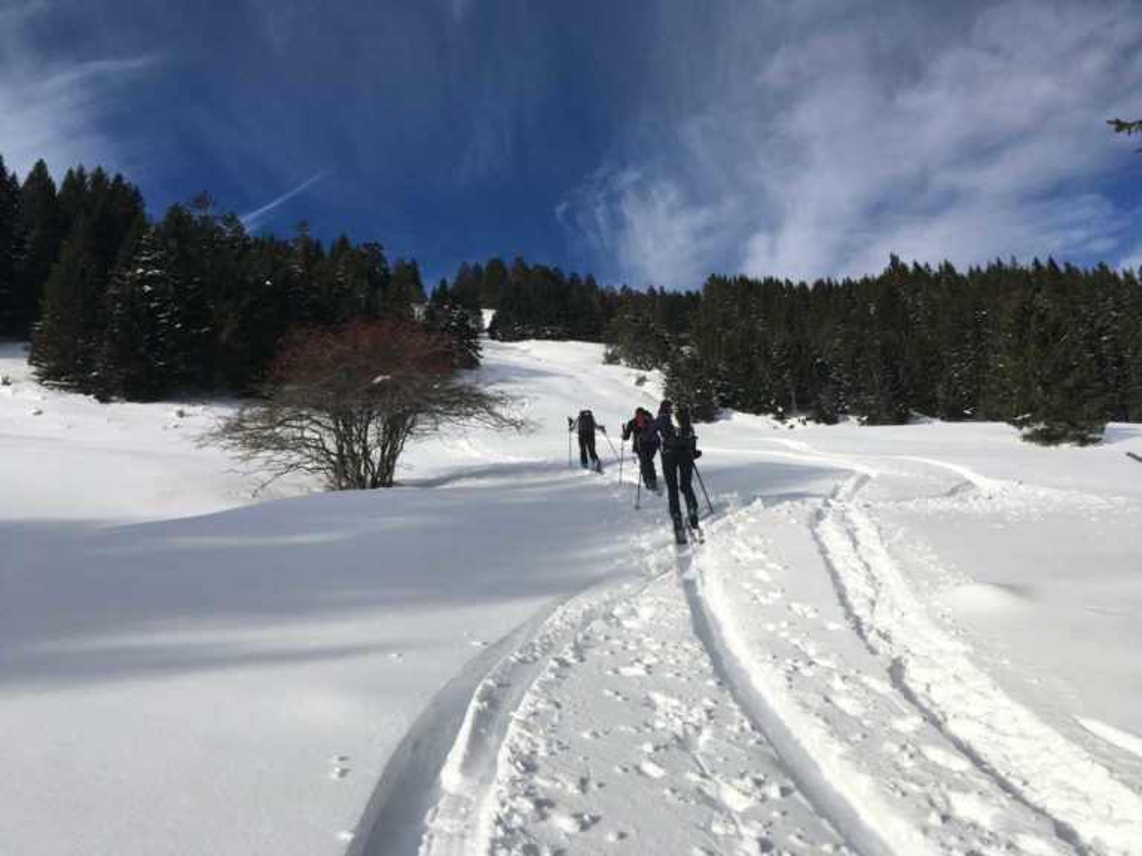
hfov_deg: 61.7
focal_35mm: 29
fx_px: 957
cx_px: 571
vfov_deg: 48.2
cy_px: 428
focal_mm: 4.15
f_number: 2.2
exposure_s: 1/2849
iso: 25
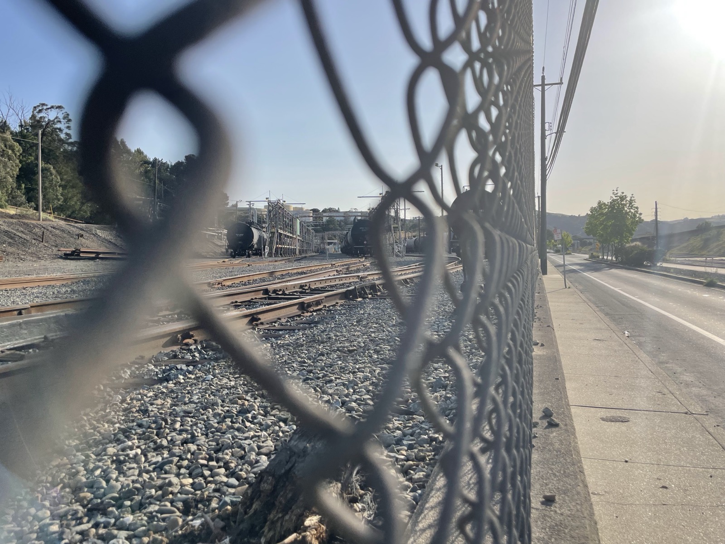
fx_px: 545
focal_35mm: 26
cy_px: 272
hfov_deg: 67.3
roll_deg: +1.2
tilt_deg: -2.4
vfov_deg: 53.1
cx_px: 362
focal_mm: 4.2
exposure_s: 1/4464
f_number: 1.6
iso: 32
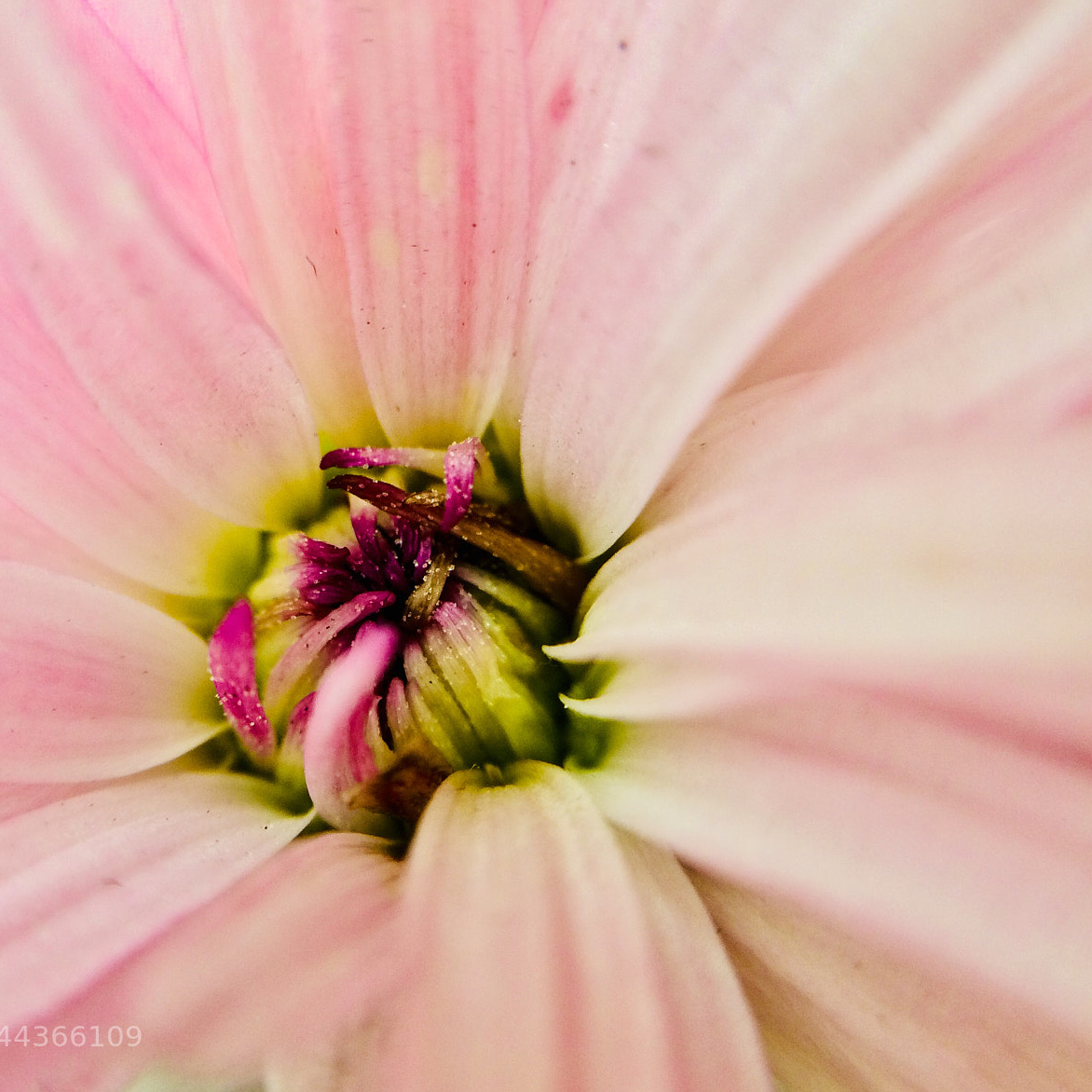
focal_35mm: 35
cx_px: 400
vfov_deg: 47.2
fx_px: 1249
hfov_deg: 46.7
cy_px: 551
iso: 80
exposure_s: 1/33
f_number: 2.2
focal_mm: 4.15
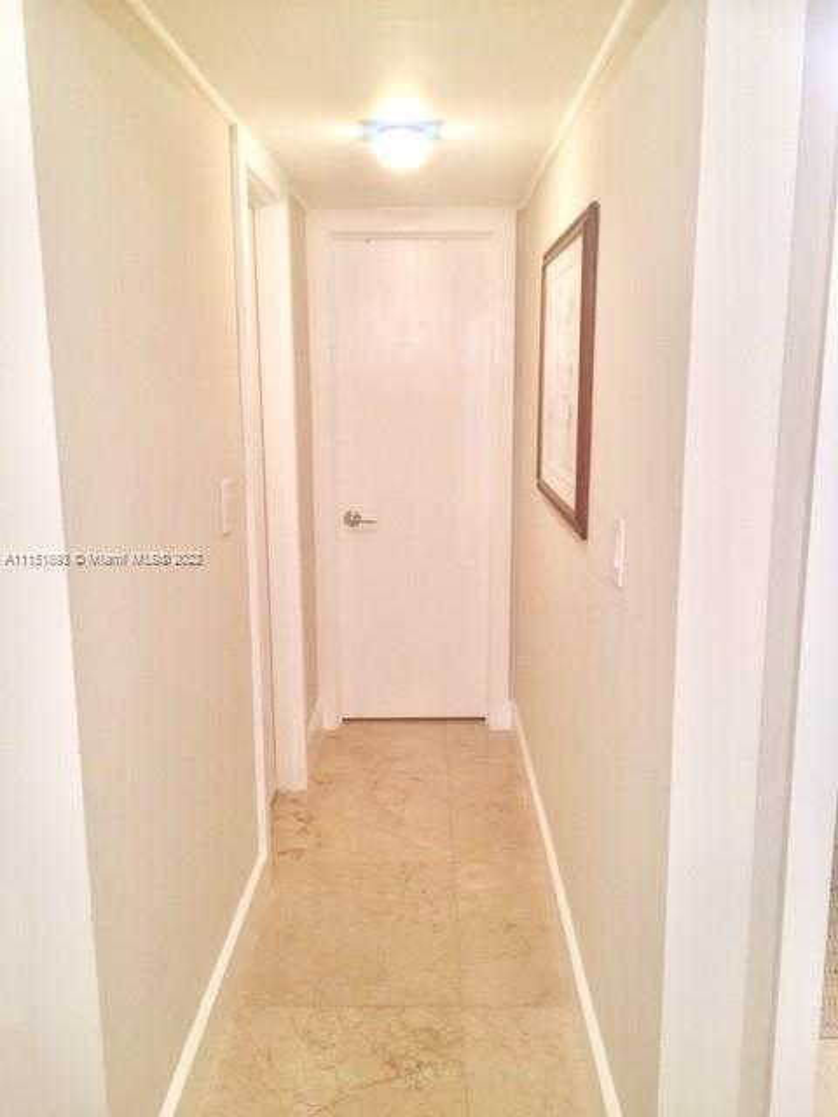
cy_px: 558
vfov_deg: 61.7
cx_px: 419
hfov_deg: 48.2
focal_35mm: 29
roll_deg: -0.4
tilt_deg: -10.4
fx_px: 936
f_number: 2.2
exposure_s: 1/15
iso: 64
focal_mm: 4.15
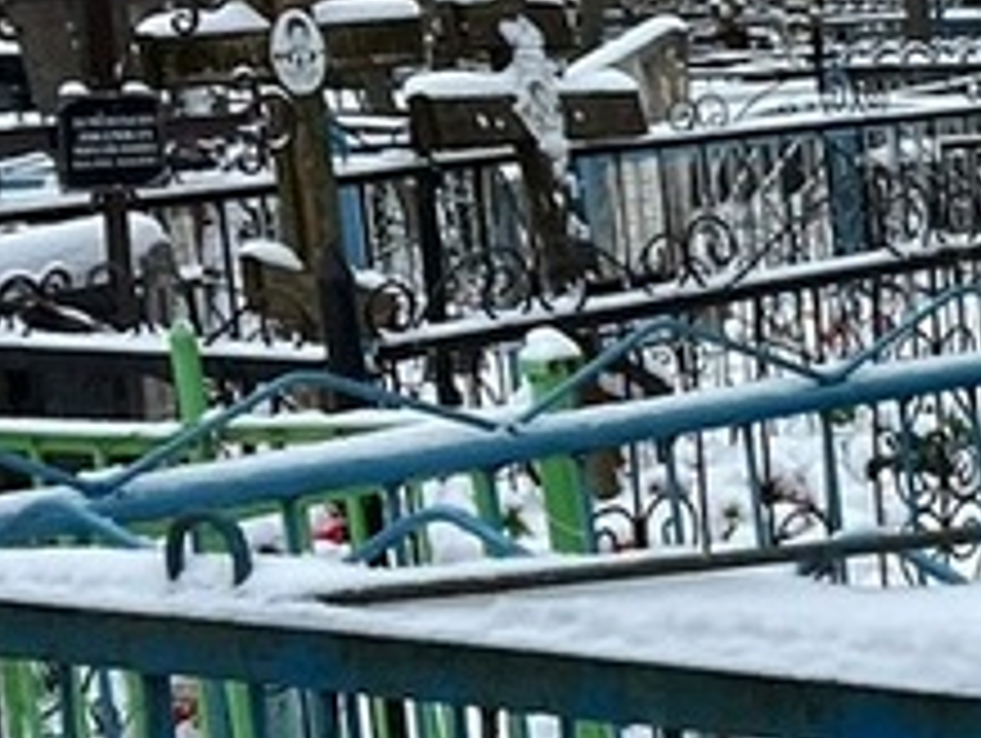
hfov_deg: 13.4
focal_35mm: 122
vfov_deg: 12.2
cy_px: 490
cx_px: 2070
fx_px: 3461
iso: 80
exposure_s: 1/121
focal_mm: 5.7
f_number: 1.5
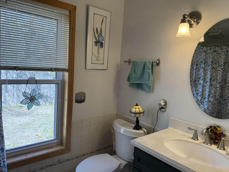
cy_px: 87
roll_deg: -3.6
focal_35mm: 25
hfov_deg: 69.4
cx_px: 117
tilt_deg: -6.6
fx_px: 165
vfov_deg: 54.9
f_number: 1.78
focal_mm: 6.76
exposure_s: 1/175
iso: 80
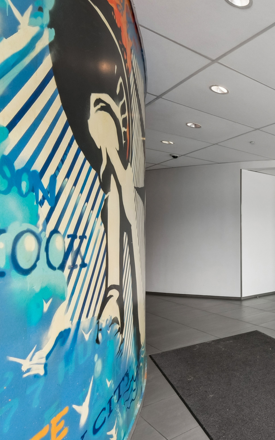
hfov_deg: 32.3
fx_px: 288
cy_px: 238
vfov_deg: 74.7
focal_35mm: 24
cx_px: 385
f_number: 8
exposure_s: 1/80
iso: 800
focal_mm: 8
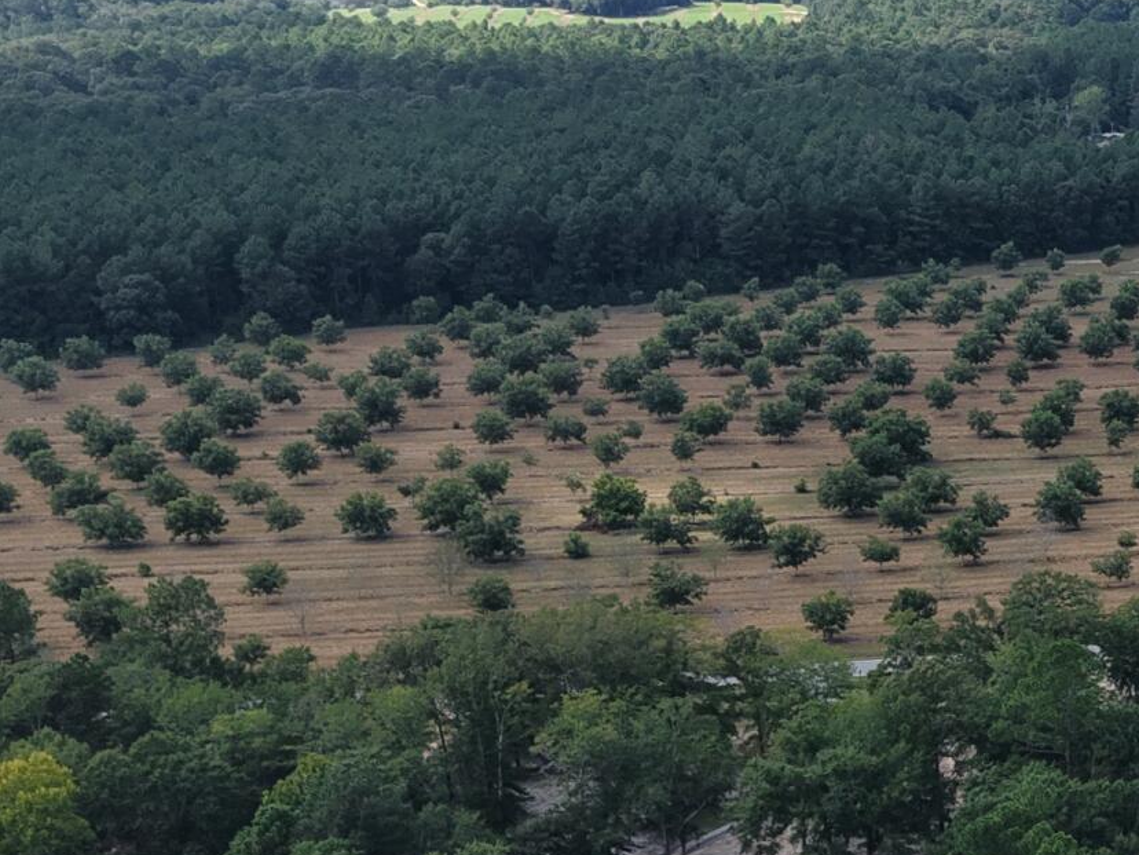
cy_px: 573
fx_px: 2863
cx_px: 1576
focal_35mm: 87
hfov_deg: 20.2
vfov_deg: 16.9
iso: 270
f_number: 1.8
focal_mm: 8.67
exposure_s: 1/4000
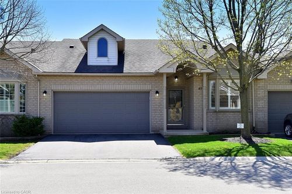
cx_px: 146
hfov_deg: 54.5
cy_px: 97
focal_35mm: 35
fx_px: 284
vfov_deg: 37.8
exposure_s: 1/400
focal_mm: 35
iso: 500
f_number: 10
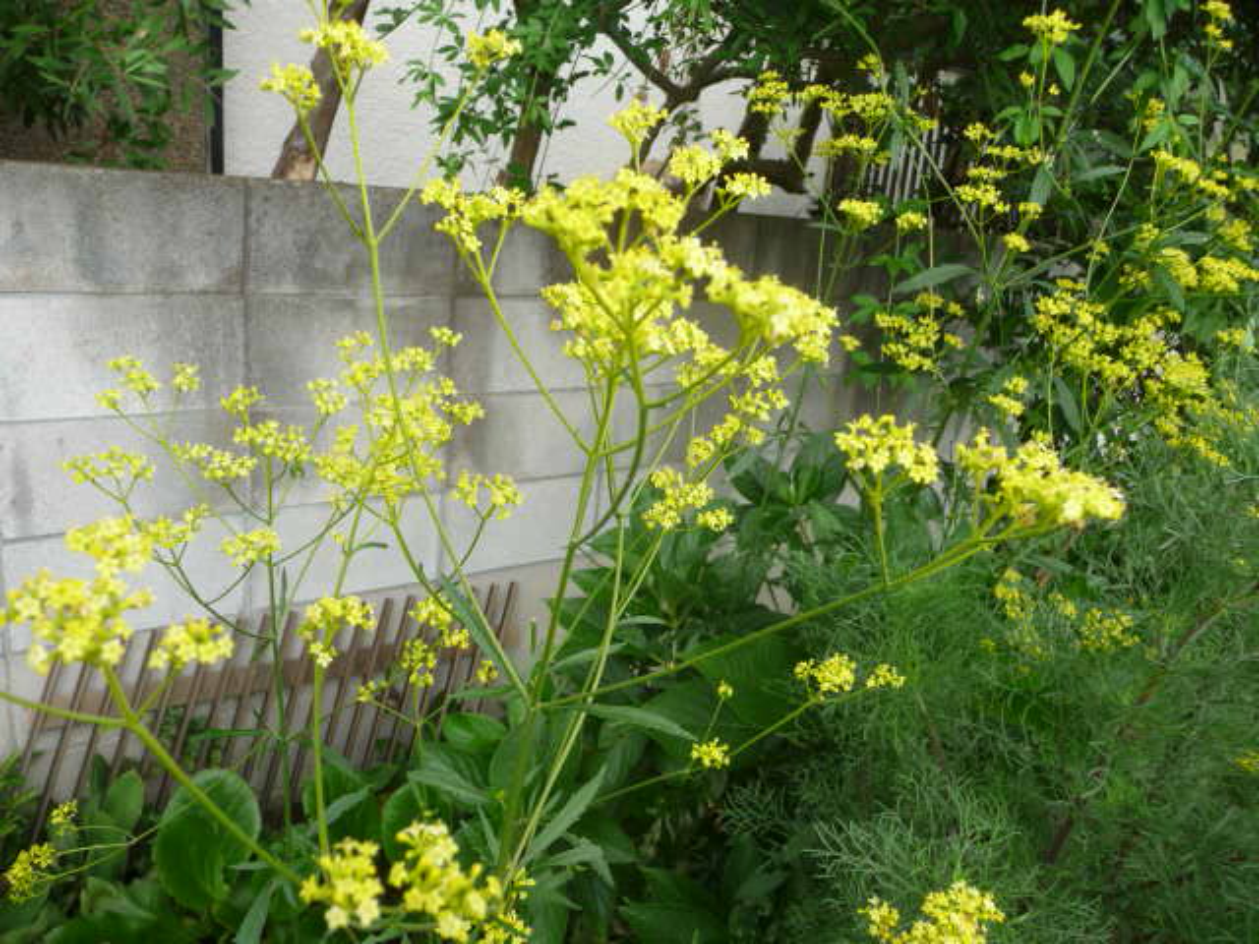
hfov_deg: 63.4
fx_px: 1018
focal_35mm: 28
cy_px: 472
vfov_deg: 49.7
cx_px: 630
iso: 100
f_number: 3.3
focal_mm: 4.7
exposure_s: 1/160
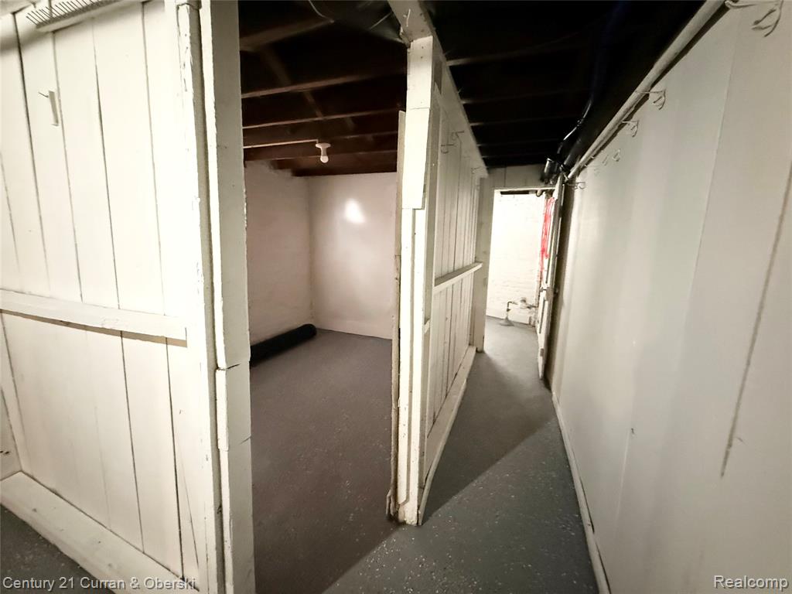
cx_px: 396
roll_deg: -1.9
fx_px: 320
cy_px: 297
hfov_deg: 102.1
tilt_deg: -9.8
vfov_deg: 85.7
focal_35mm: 14
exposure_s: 1/30
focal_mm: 2.22
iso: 1250
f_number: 2.2
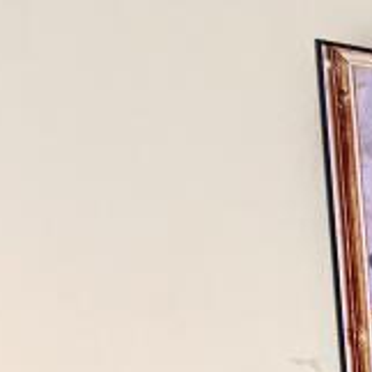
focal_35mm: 78
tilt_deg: -4.4
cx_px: 1049
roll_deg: +1.7
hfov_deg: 12.4
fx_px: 948
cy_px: 494
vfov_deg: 20.2
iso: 160
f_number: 2.2
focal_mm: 2.22
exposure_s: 1/60
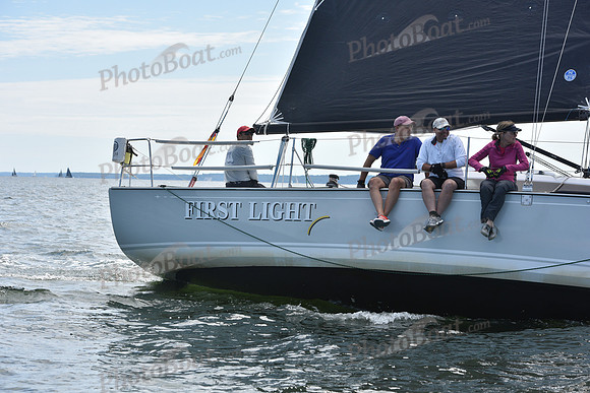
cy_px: 196
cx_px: 295
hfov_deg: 23.9
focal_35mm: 85
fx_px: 1393
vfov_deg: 16.1
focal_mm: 85
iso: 320
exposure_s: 1/1000
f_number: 8
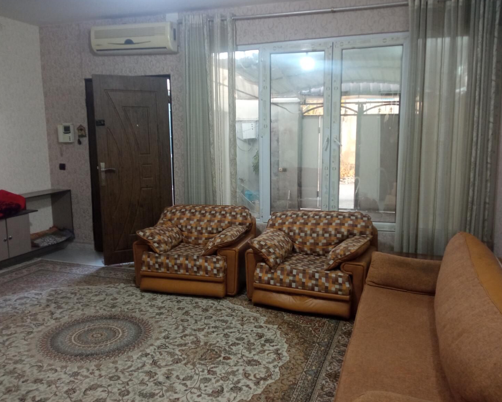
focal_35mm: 29
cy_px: 198
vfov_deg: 50.0
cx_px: 251
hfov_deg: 60.4
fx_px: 431
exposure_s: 1/33.3
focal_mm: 3.79
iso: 302
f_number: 2.2
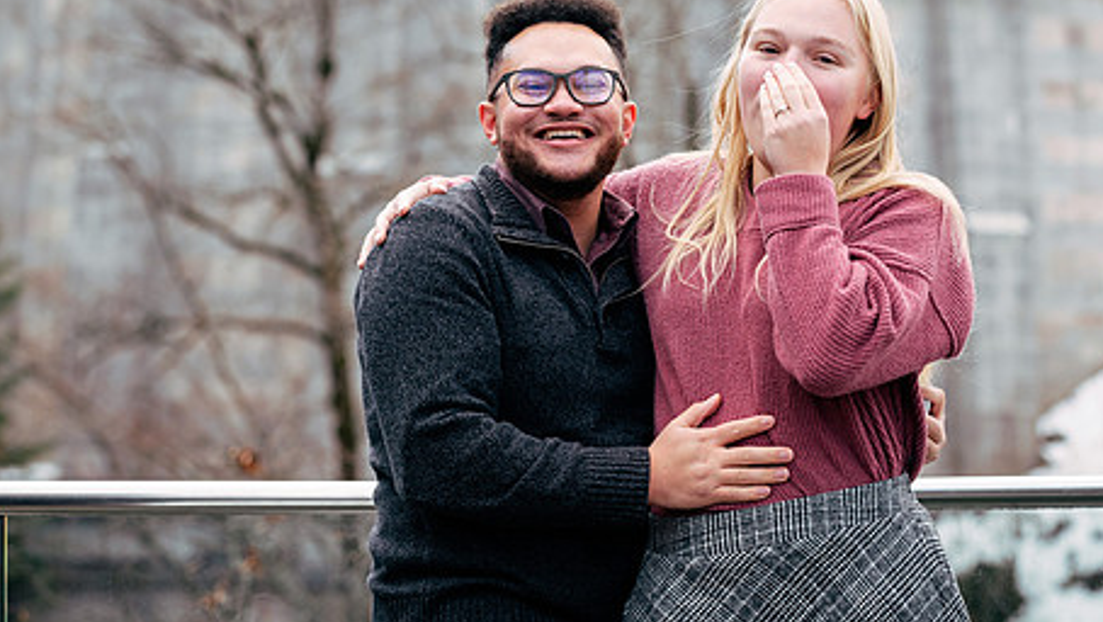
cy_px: 236
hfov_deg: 16.4
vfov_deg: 9.3
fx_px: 3834
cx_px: 520
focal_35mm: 131
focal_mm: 98
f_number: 5
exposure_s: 1/400
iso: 250
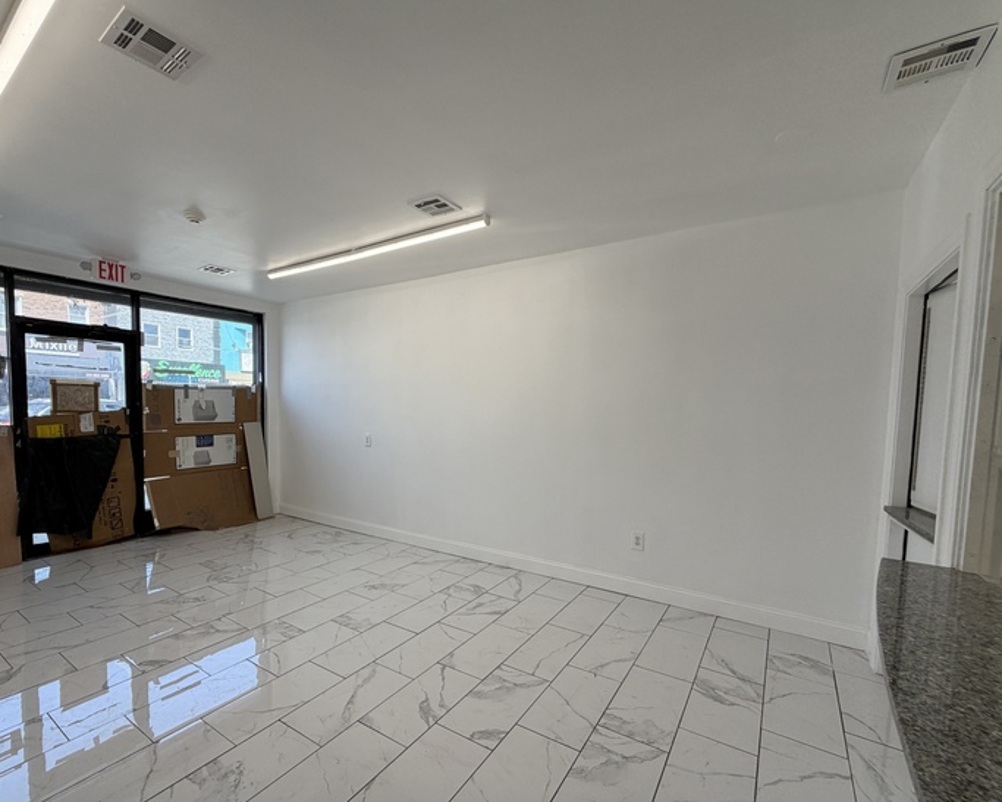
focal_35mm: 16
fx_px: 475
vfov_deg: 80.3
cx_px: 459
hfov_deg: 92.9
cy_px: 434
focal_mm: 2.22
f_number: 2.2
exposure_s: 1/210
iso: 64
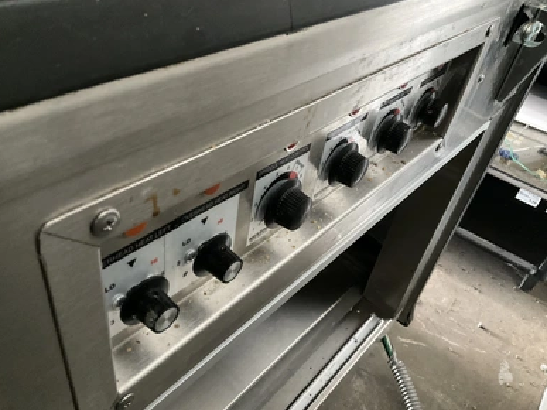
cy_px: 206
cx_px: 278
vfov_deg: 46.8
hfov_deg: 60.0
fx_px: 474
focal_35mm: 30
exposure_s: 1/30
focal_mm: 3
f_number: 1.8
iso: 500
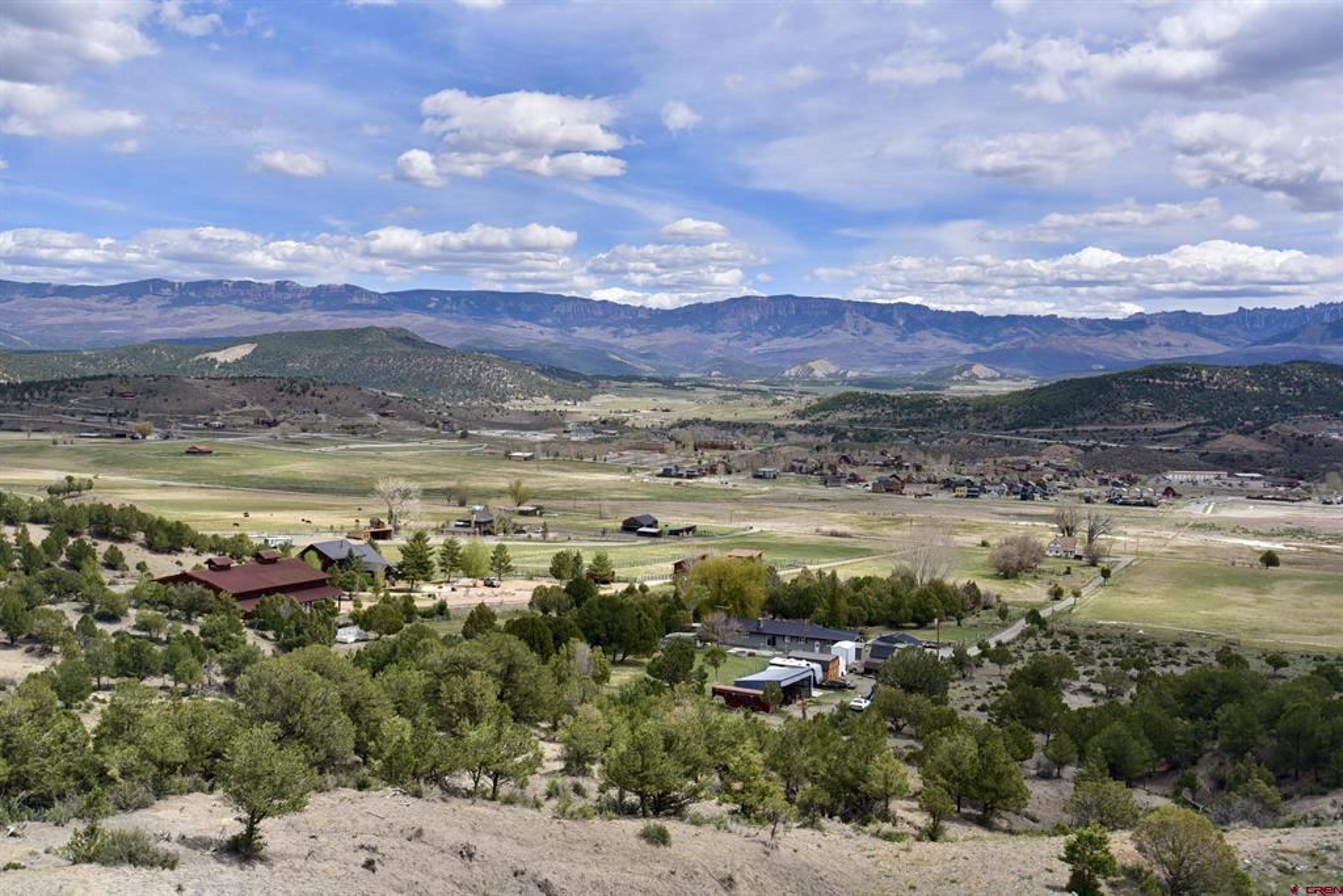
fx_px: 1306
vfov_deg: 37.9
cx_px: 672
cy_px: 448
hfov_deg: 54.4
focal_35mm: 35
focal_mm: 35
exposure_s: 1/4000
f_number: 4.5
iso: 400
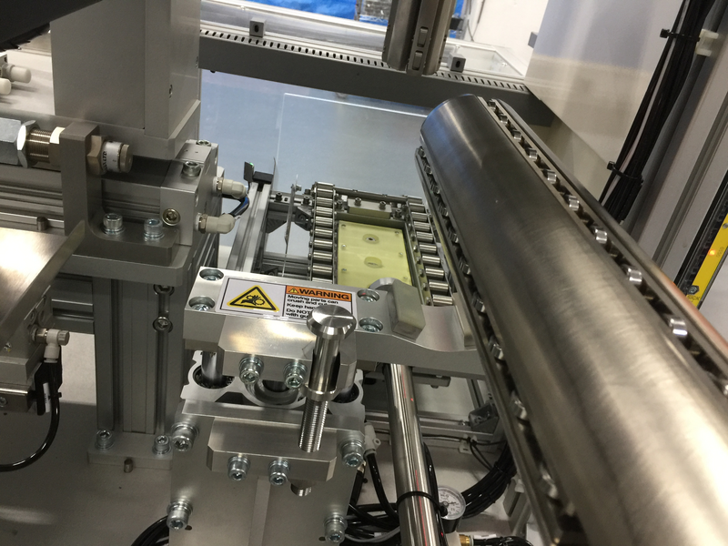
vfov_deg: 48.2
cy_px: 273
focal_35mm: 29
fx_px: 610
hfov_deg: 61.7
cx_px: 364
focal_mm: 4.15
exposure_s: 1/17
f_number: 2.2
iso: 80
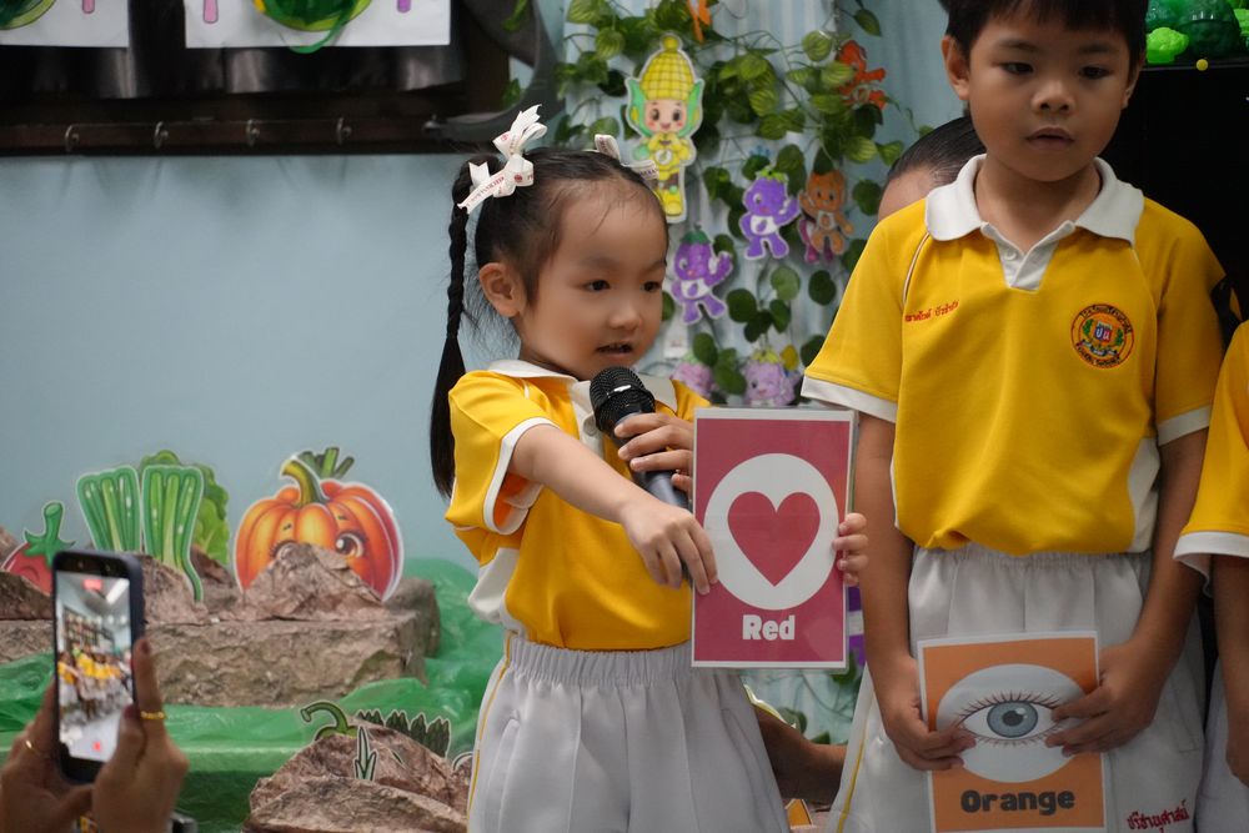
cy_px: 416
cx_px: 624
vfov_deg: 6.8
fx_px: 7026
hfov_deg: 10.2
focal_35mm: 202
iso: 6400
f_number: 5.6
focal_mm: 135
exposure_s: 1/250
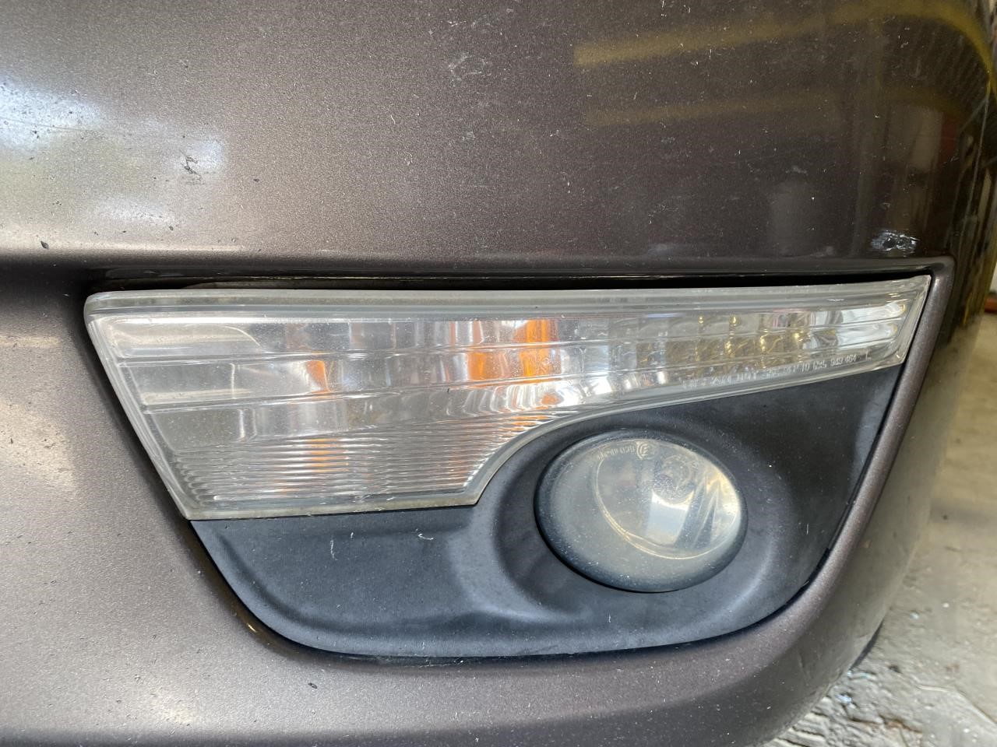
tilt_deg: -10.8
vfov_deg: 53.1
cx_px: 498
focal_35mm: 26
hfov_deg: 67.3
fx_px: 749
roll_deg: -5.5
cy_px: 374
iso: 100
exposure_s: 1/121
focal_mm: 4.25
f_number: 1.8
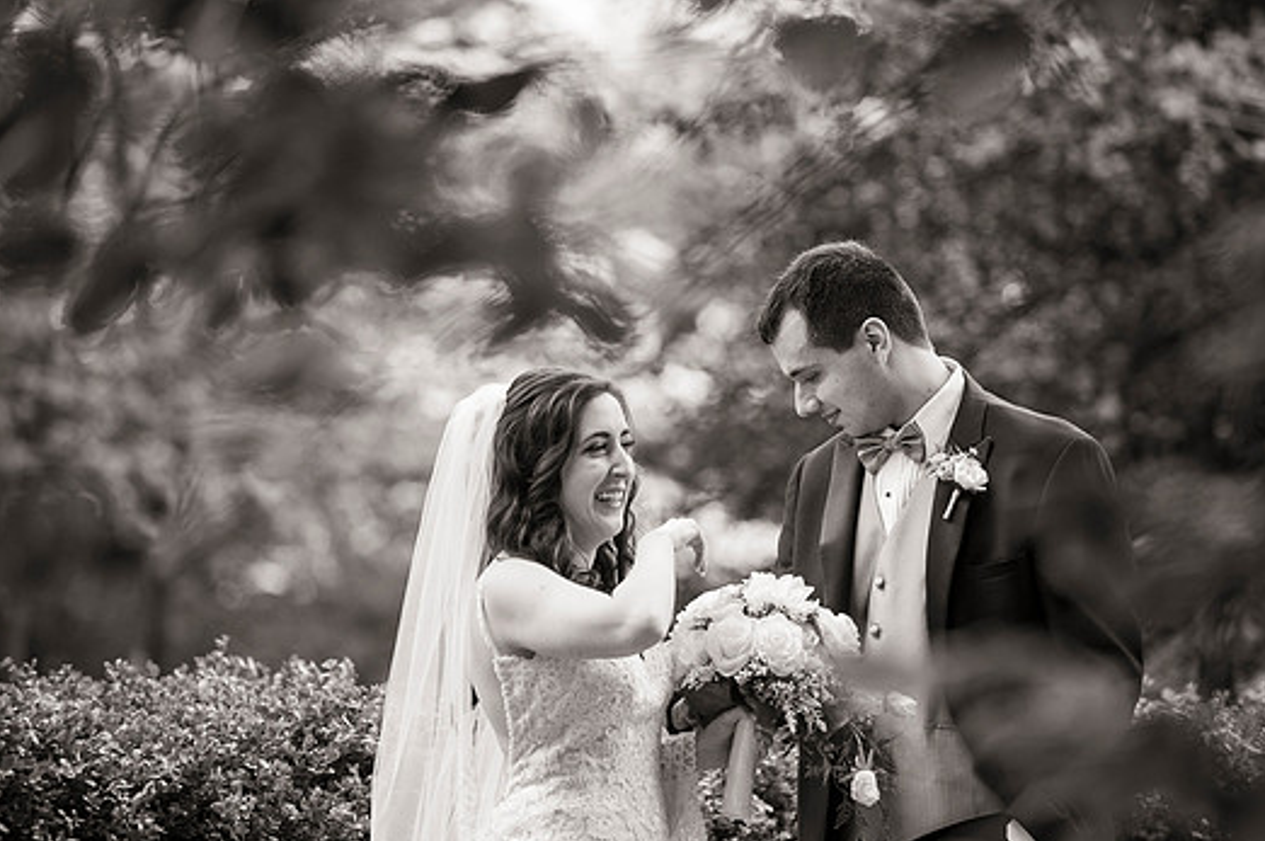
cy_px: 427
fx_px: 6635
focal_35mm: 189
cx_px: 693
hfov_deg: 10.9
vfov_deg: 7.3
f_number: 2.8
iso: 800
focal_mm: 170
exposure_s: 1/1000
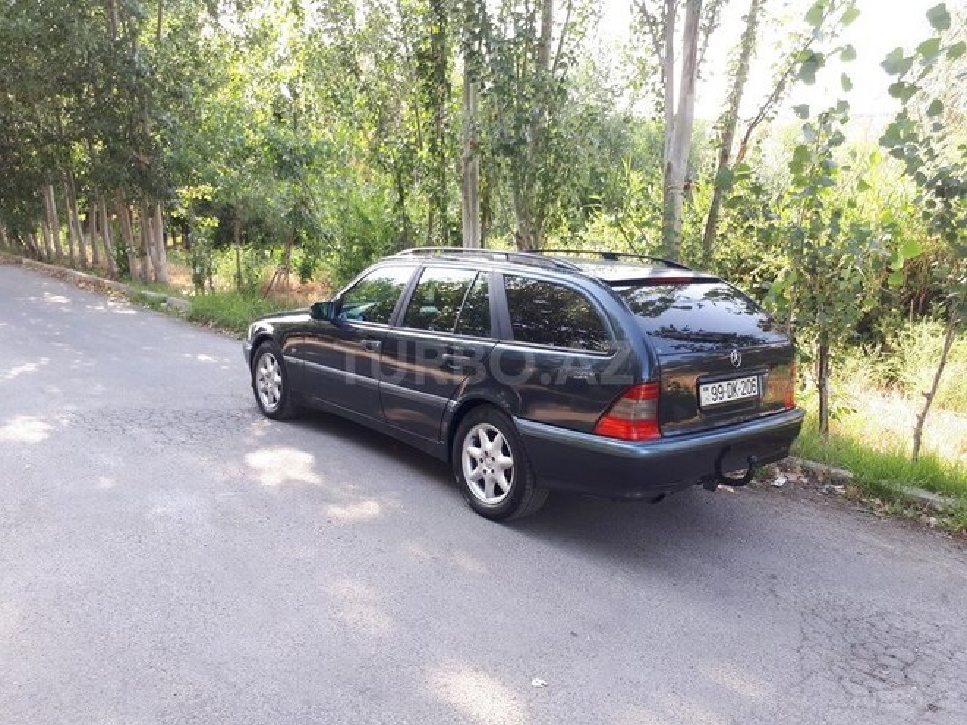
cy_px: 362
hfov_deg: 65.3
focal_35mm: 27
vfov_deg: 51.4
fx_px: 754
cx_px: 484
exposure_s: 1/105
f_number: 1.9
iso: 40
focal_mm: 3.6
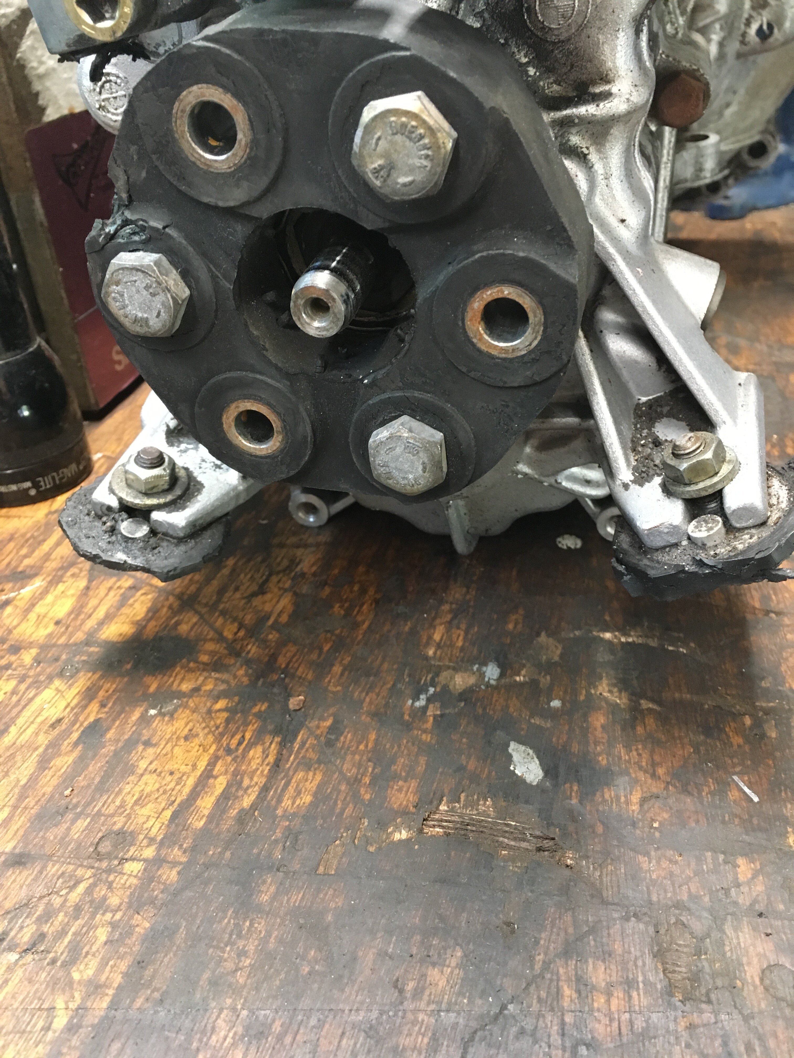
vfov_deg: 61.7
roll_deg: +5.4
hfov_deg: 48.2
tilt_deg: -31.5
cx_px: 397
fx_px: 887
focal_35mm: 29
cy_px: 529
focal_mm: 4.15
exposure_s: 1/20
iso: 200
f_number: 2.2
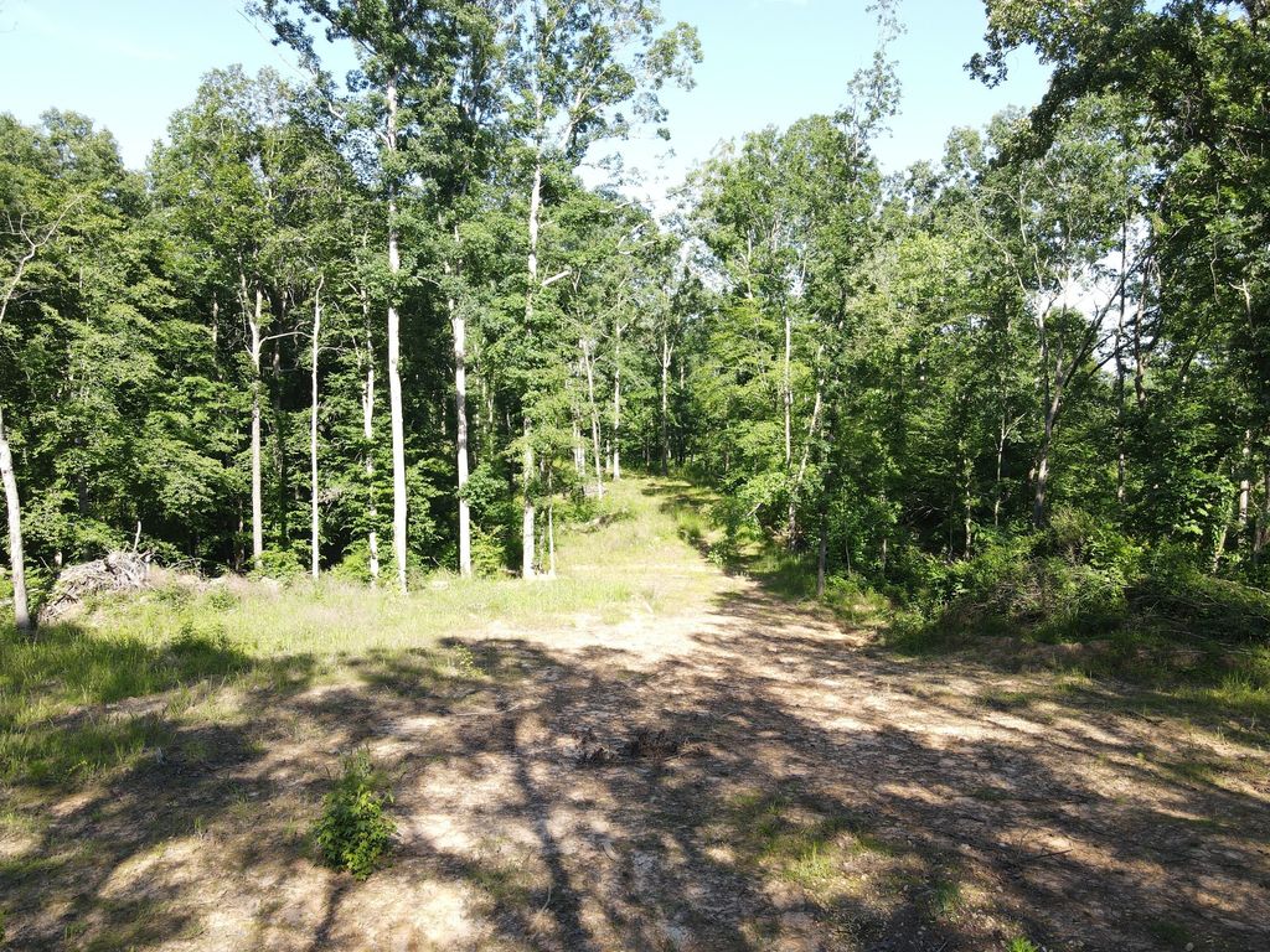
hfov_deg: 71.6
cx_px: 635
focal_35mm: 24
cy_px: 476
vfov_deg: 56.8
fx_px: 881
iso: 100
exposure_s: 1/160
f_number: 2.8
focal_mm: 4.5
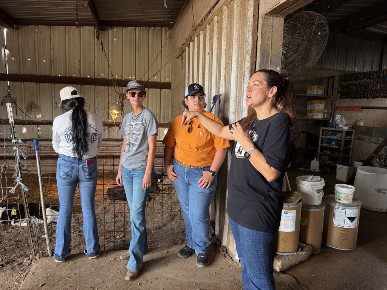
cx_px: 194
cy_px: 145
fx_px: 268
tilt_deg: -7.4
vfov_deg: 56.8
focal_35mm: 24
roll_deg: -1.7
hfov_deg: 71.6
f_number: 1.78
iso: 200
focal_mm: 6.76
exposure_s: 1/121
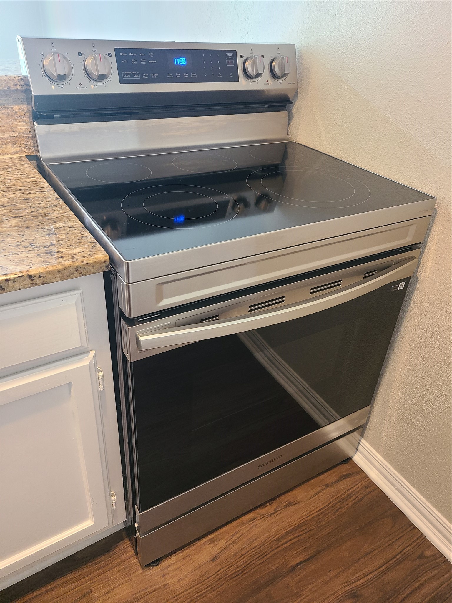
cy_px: 302
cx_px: 226
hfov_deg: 53.1
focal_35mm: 26
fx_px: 453
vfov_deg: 67.3
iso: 200
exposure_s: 1/60
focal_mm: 5.4
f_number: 1.8
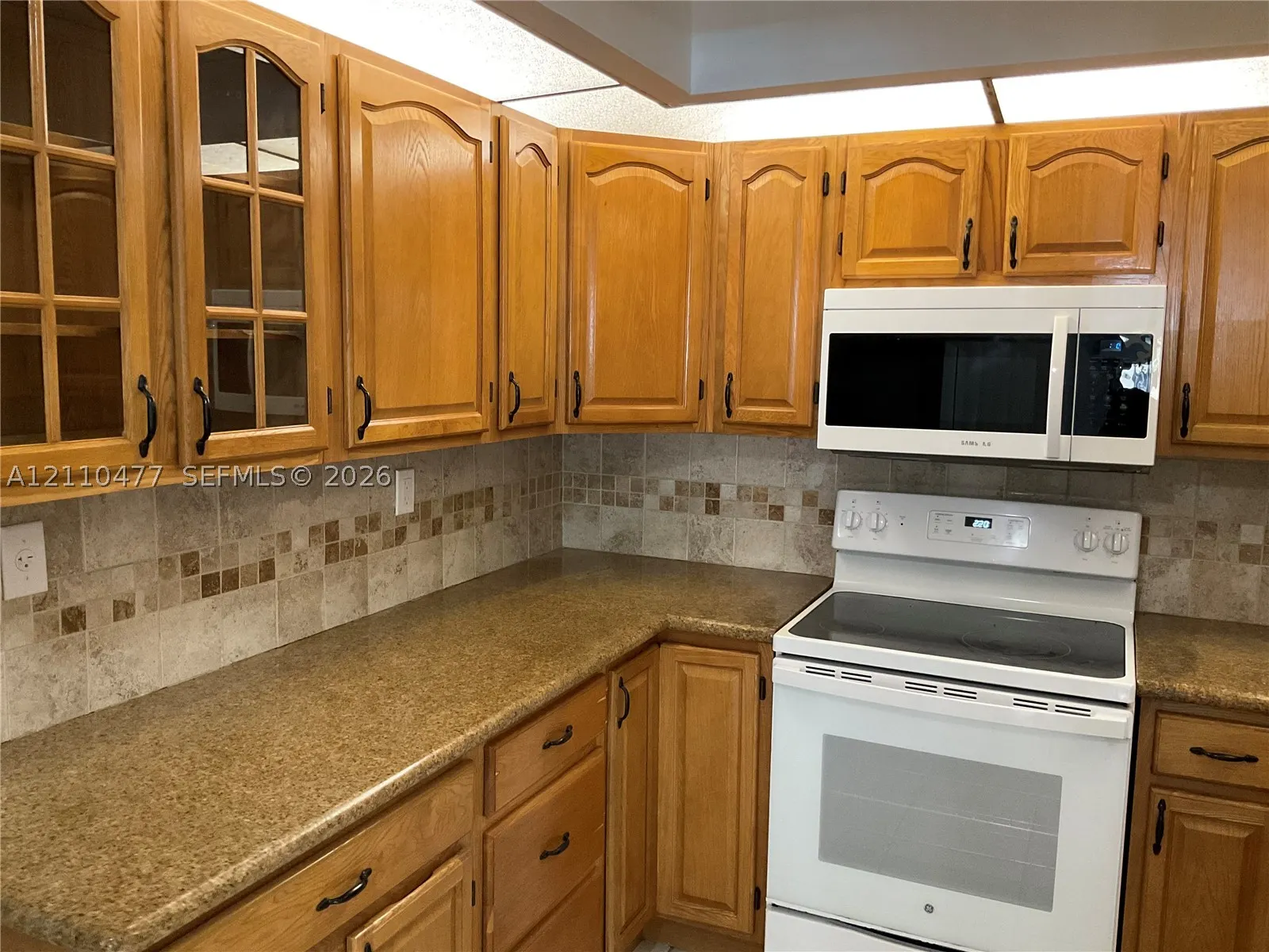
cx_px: 634
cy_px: 476
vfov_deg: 48.2
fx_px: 1063
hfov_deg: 61.7
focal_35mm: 29
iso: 250
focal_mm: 3
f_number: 1.8
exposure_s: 1/60
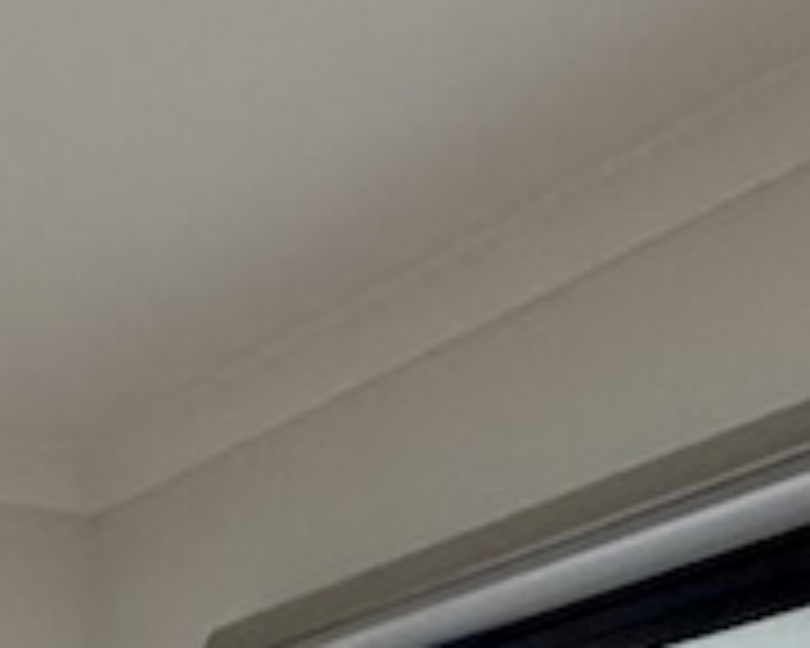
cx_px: -99
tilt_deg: -10.7
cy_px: 1670
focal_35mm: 97
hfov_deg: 18.9
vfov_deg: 12.0
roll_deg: +1.8
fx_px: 2325
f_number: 2.2
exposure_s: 1/50
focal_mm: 2.22
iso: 250
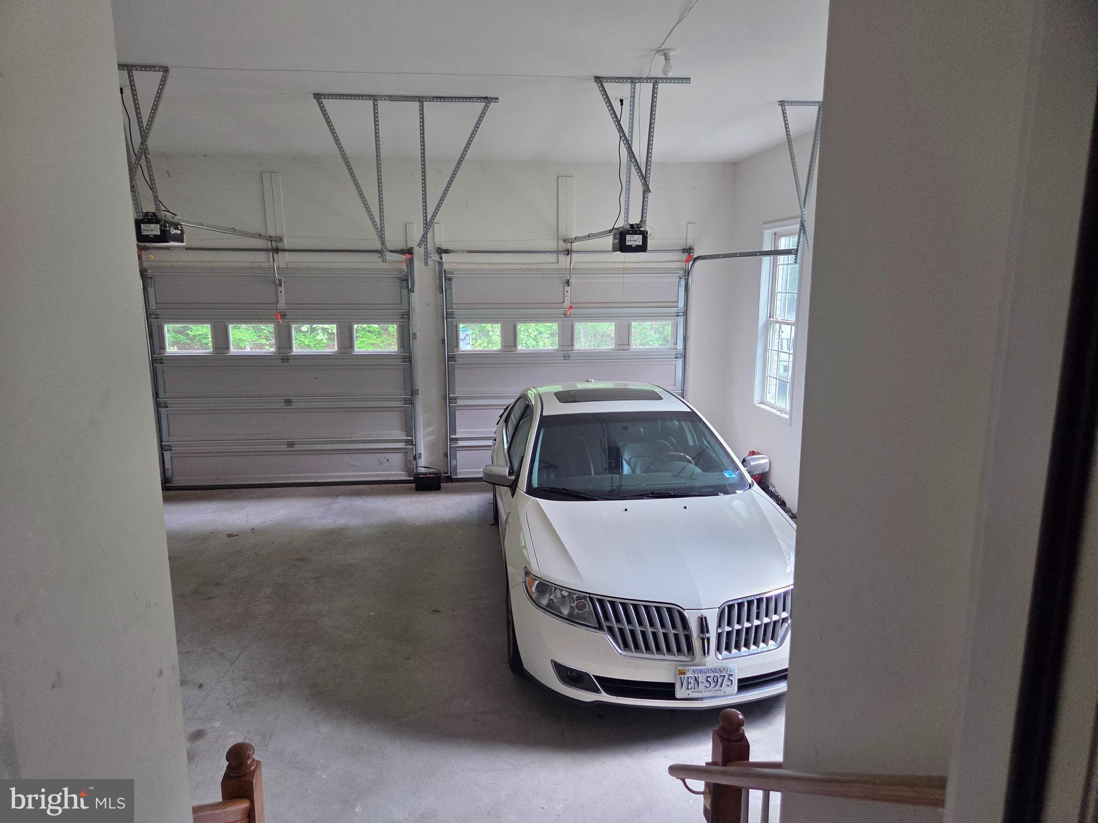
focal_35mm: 23
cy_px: 412
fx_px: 730
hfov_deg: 73.9
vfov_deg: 58.9
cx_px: 549
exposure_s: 1/180
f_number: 1.8
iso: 160
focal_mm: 5.4
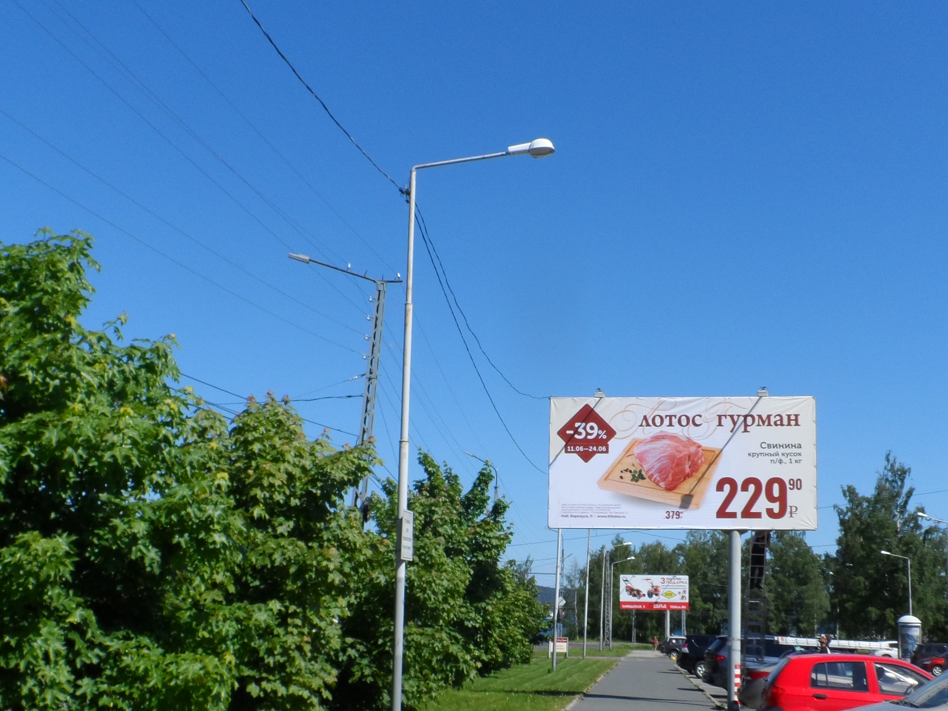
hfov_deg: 46.7
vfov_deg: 35.7
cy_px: 463
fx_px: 1095
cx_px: 541
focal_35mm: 40
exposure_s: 1/500
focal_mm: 4
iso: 80
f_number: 4.5
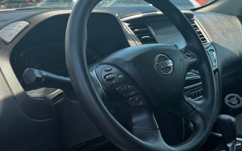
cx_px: 166
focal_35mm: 47
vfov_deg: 27.4
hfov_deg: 42.0
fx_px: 310
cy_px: 73
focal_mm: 6.76
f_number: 1.78
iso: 80
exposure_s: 1/693
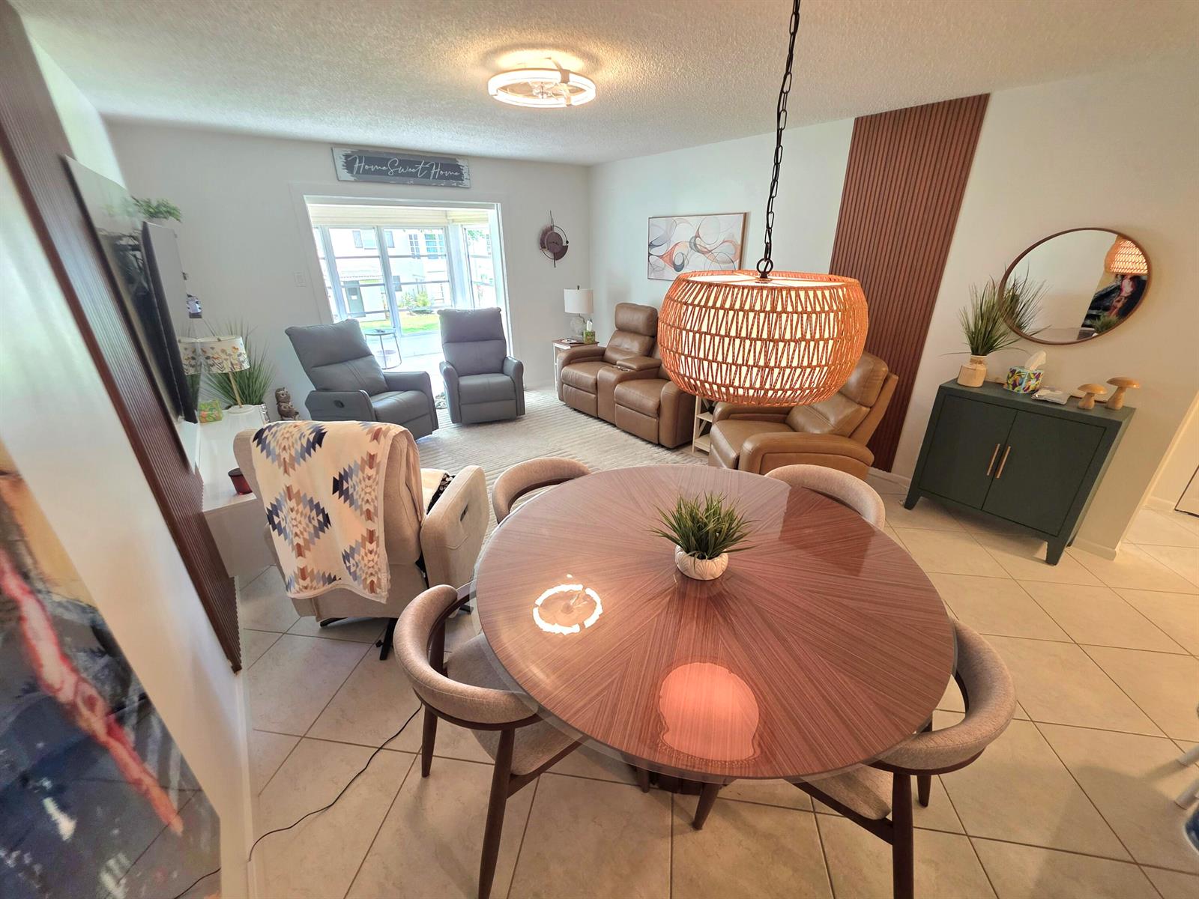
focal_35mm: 13
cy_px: 450
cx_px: 600
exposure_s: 1/60.2
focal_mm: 2.2
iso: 200
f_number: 1.9
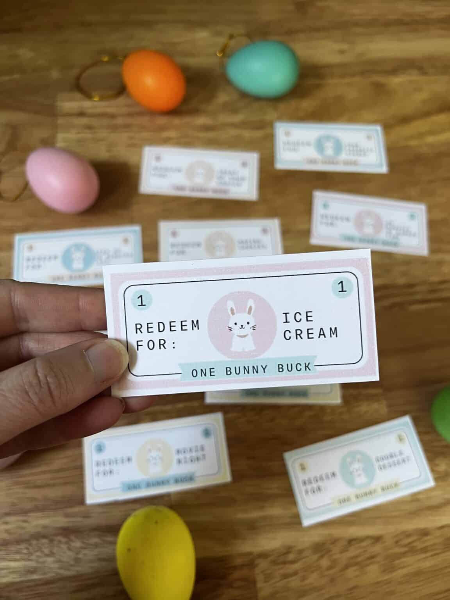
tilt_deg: -70.3
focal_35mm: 26
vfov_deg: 67.3
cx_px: 225
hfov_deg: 53.1
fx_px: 451
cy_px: 300
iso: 125
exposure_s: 1/70
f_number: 1.5
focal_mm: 5.7
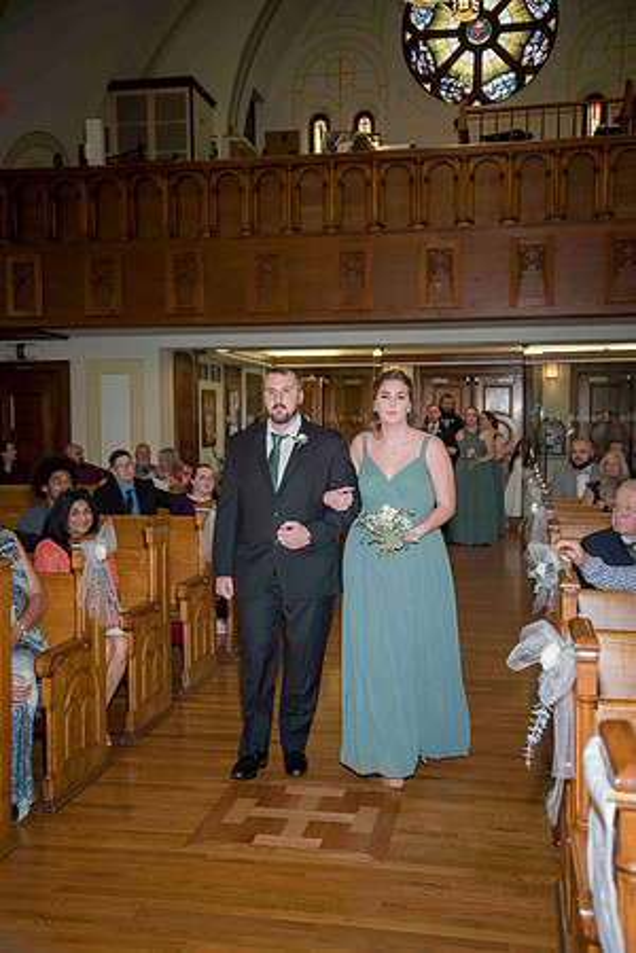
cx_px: 318
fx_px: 1007
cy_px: 476
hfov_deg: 35.1
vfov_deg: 50.7
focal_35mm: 38
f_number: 4.2
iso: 640
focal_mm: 38
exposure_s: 1/320
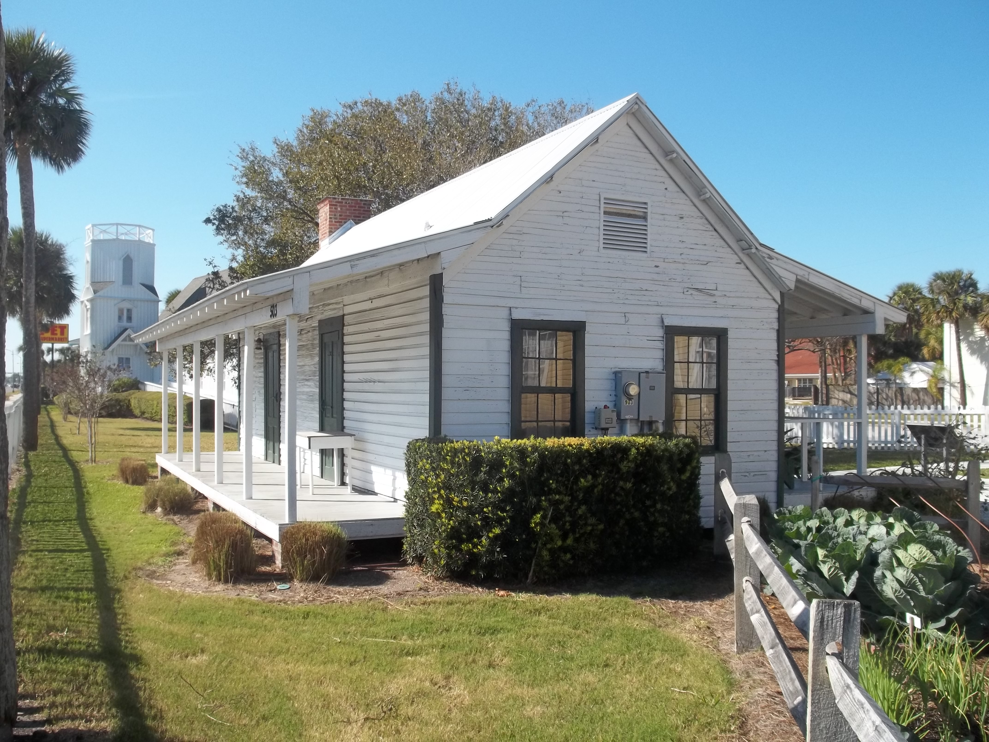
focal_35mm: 33
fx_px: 943
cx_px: 494
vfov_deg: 42.9
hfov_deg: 55.4
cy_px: 371
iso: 64
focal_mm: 5.9
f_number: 8
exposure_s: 1/125
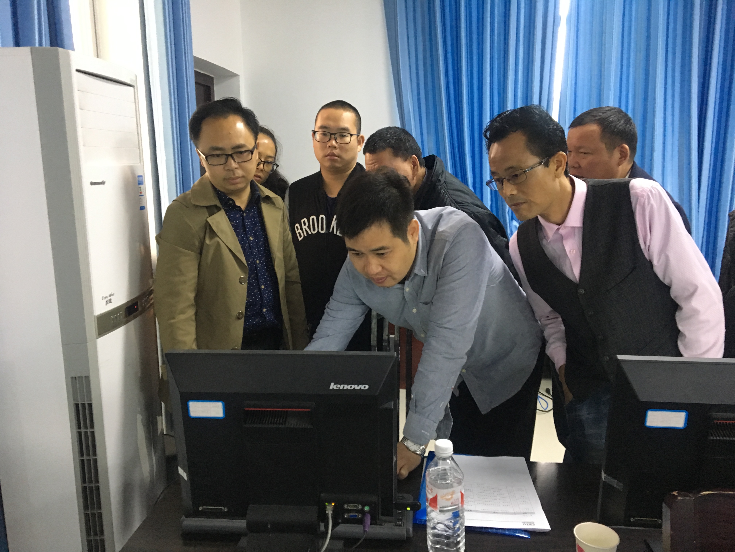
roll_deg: -0.2
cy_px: 276
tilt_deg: -10.9
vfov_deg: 48.2
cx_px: 368
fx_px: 616
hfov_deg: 61.7
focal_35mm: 29
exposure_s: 1/17
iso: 200
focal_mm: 4.15
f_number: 2.2
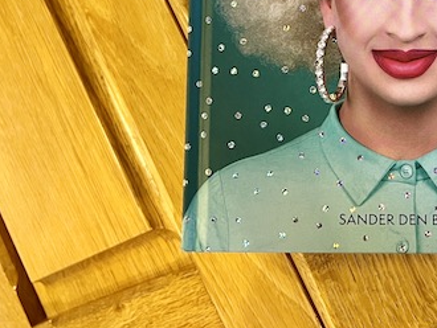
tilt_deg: -83.9
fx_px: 796
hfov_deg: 29.4
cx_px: 397
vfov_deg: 21.9
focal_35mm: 63
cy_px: -46
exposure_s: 1/50
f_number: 1.5
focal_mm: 5.7
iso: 160
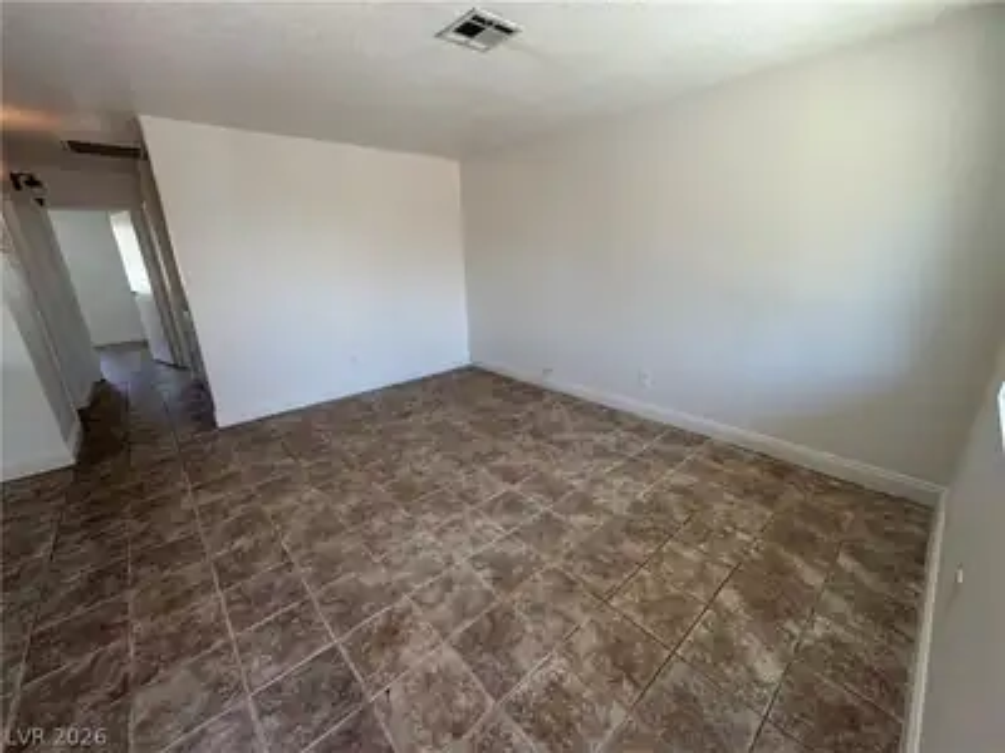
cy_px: 376
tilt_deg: -18.2
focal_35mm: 14
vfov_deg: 85.7
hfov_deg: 102.1
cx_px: 502
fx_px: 406
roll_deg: +1.5
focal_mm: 2.22
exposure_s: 1/120
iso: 160
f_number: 2.2
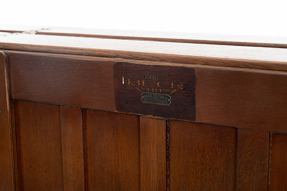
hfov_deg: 28.9
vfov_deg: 19.4
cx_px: 144
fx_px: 558
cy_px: 96
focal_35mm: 70
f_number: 9
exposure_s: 1/160
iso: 200
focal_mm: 70
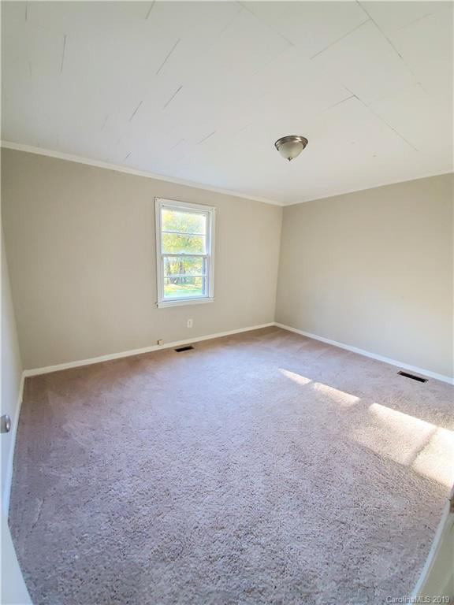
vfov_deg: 106.2
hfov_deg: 89.9
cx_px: 227
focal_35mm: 13
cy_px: 302
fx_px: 227
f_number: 2.2
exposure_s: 1/59
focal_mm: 1.8
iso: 320
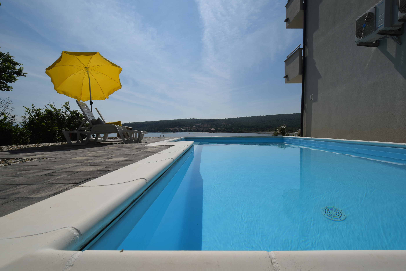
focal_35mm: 15
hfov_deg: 100.4
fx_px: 169
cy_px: 136
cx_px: 203
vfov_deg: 77.3
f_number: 13
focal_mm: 10
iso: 200
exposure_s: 1/640
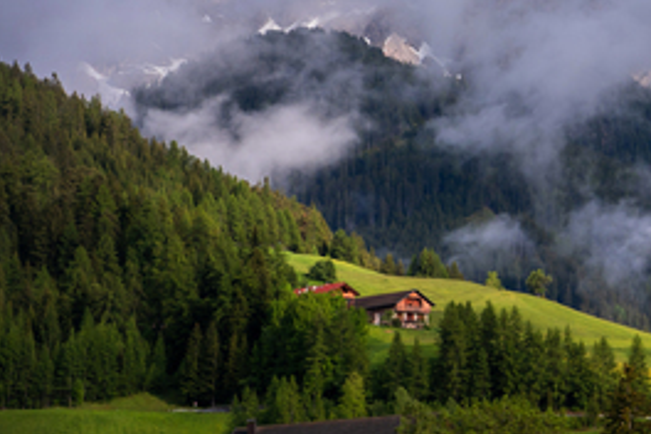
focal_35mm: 168
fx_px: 3038
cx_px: 725
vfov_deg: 8.2
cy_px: 192
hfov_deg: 12.0
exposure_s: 1/800
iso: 200
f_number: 8
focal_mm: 74
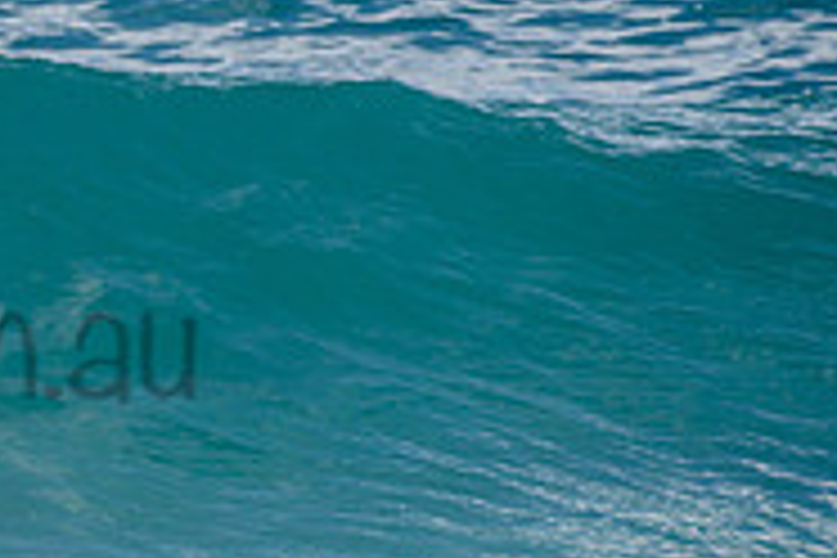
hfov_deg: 1.1
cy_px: 139
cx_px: -574
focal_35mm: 1916
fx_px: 44544
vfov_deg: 0.7
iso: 110
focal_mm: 500
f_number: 5.6
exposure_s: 1/2000
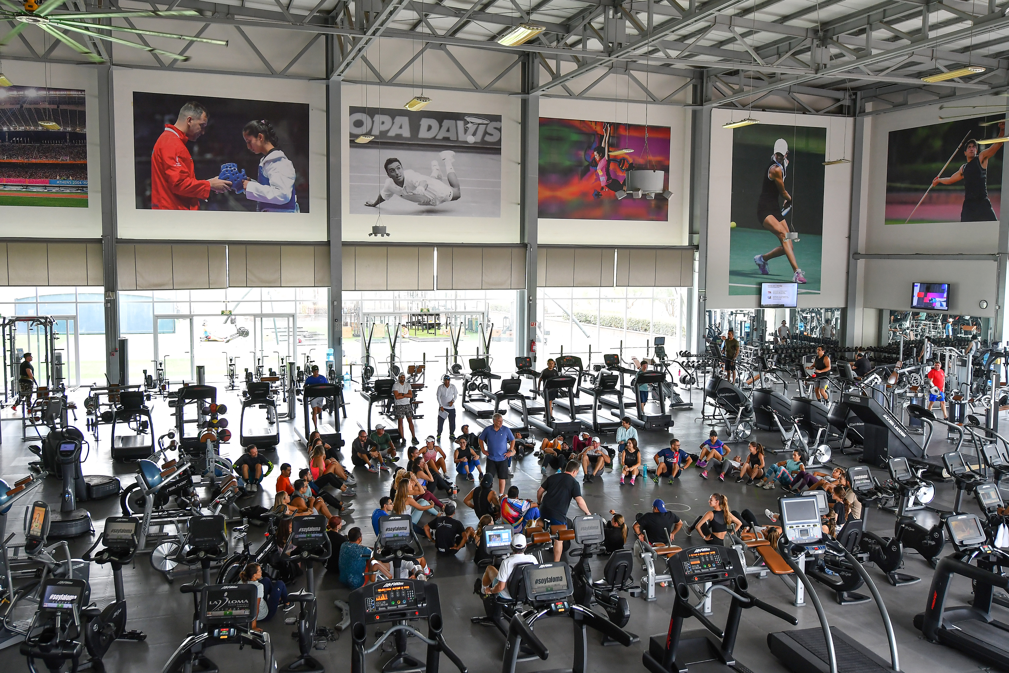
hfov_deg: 59.5
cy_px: 336
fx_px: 883
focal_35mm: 32
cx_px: 504
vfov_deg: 41.7
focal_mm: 21
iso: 640
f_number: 4
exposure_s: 1/100
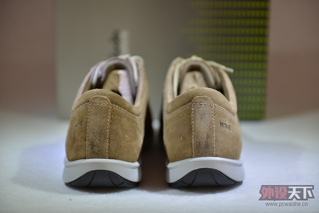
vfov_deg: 22.6
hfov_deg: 33.4
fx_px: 532
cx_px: 160
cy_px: 106
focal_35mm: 60
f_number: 2.8
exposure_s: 1/80
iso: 100
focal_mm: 60
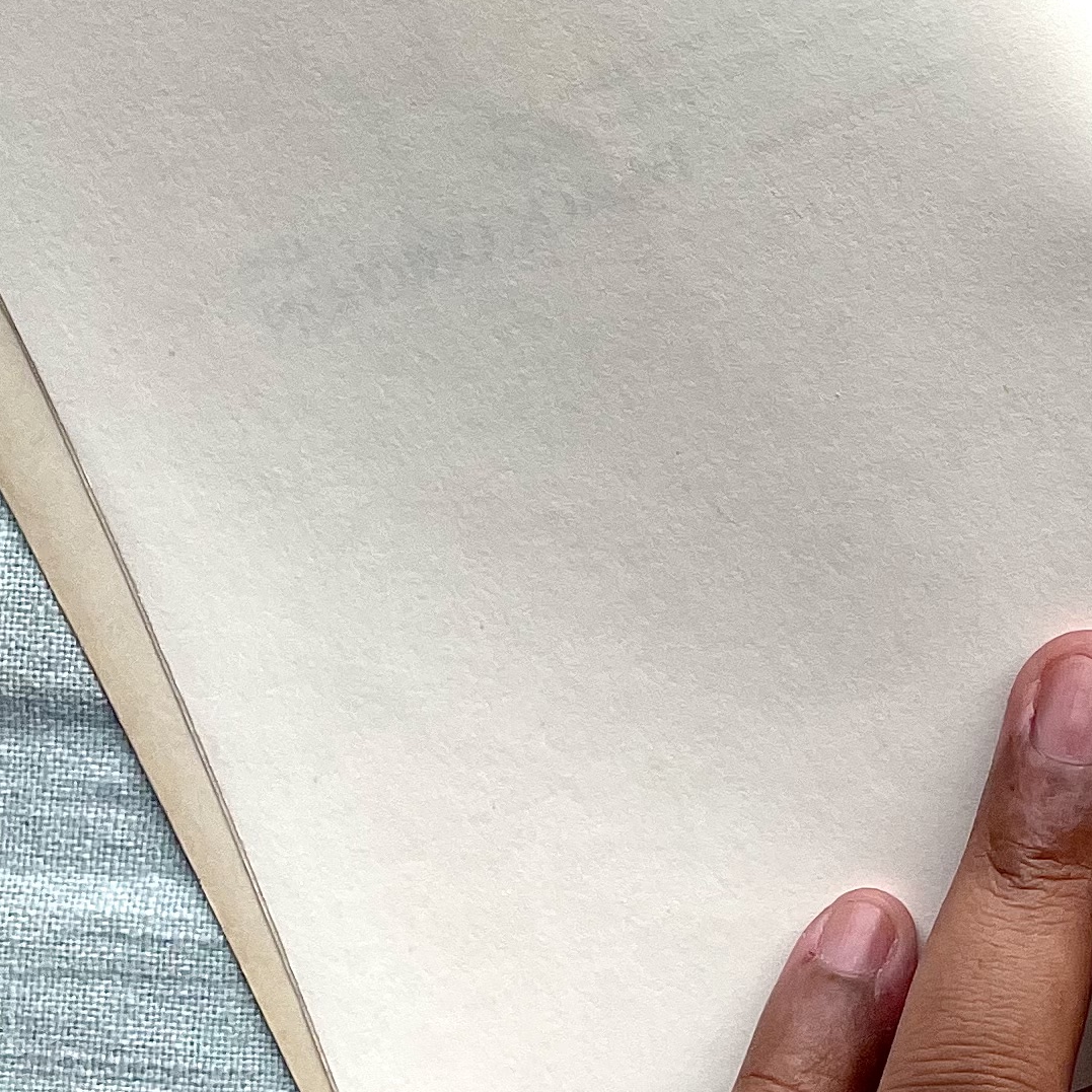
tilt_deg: -84.4
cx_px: 1240
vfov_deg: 19.3
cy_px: -125
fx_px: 3069
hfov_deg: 19.2
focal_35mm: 86
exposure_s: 1/248
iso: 32
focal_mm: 4.2
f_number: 1.6
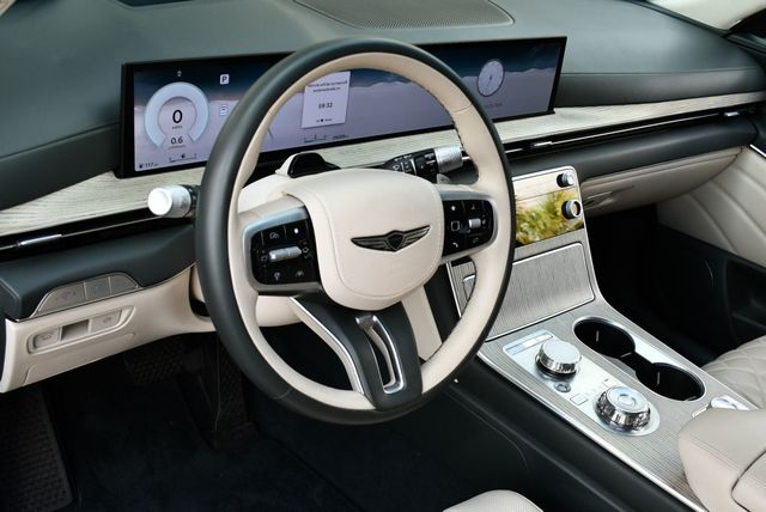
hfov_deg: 53.1
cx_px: 383
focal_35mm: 36
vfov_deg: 36.9
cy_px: 256
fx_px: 767
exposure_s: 1/250
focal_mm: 18
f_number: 4.5
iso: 400
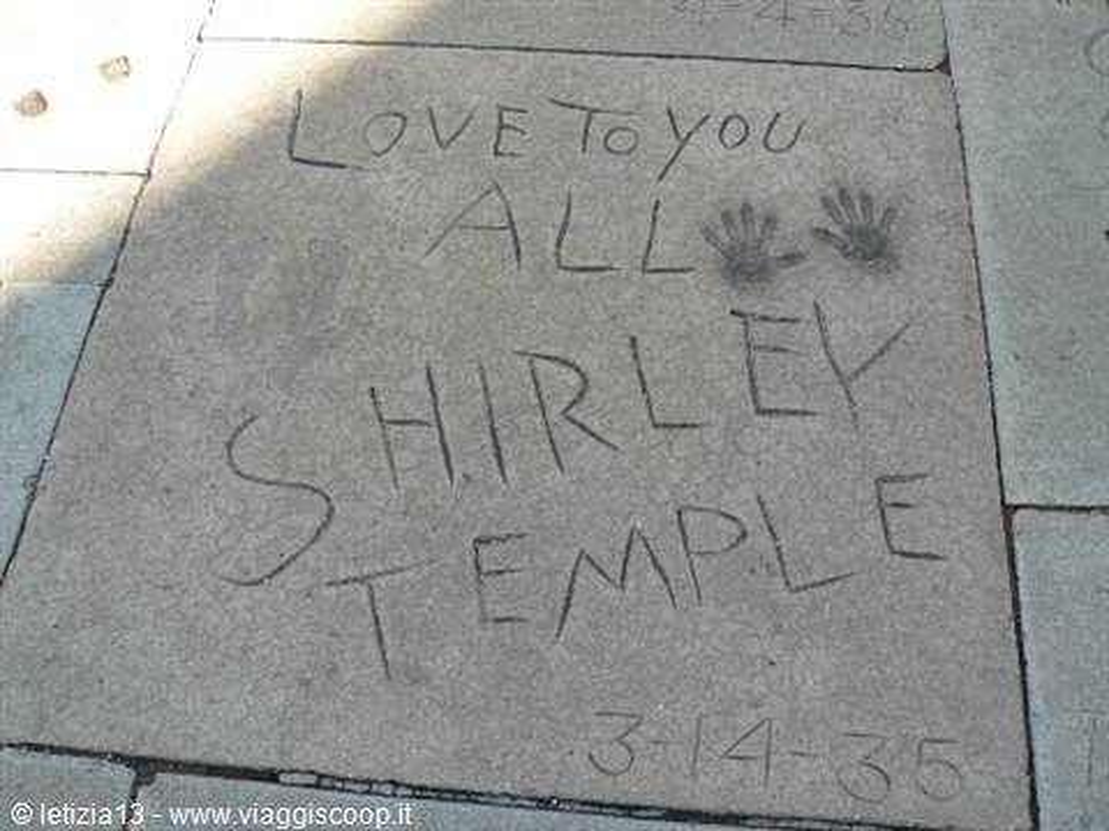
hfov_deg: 51.4
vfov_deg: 39.7
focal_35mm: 36
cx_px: 554
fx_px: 1153
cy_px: 416
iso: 100
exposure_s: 1/125
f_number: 3.6
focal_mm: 6
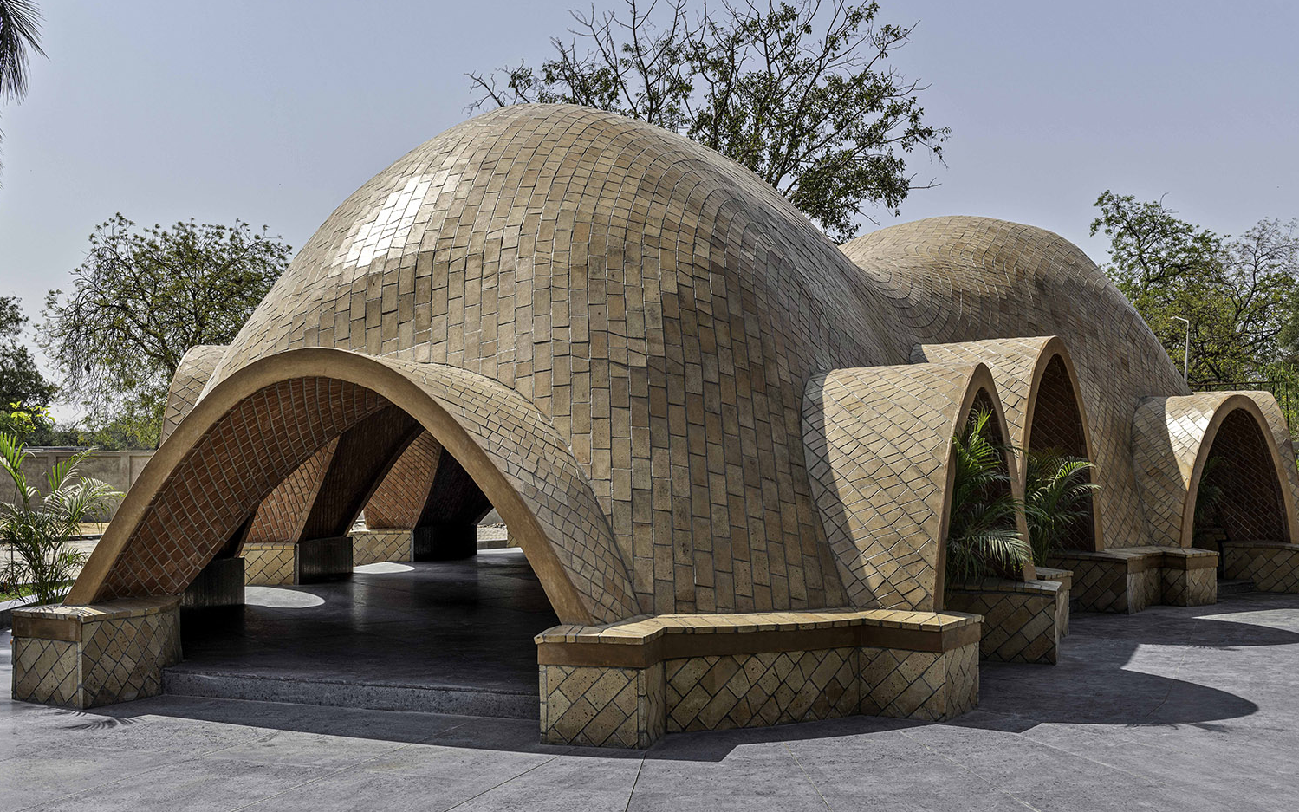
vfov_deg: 34.4
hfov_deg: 52.7
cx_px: 675
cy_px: 363
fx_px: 1310
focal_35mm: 37
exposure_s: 1/200
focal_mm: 32
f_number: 11
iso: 125
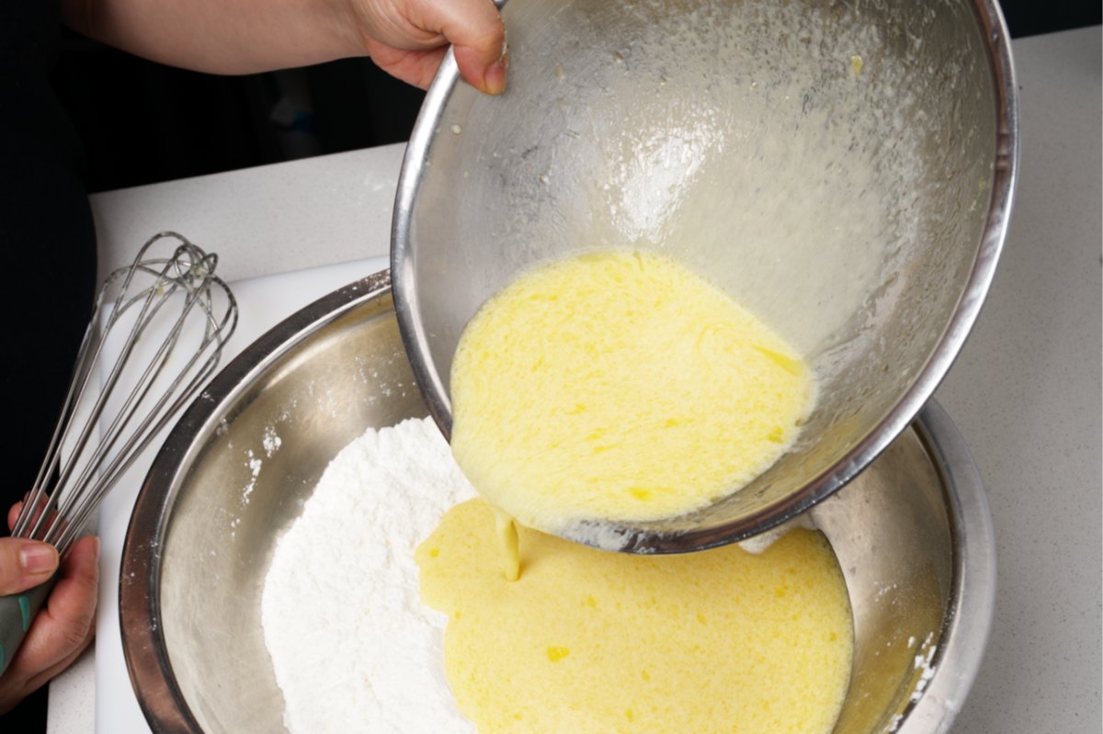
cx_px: 552
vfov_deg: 31.2
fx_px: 1317
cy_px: 367
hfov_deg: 45.4
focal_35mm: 43
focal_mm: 43
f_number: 11
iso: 200
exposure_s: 1/160
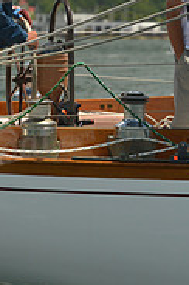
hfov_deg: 2.6
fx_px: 4118
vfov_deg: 4.0
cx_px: 177
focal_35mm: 521
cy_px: 55
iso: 400
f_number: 5.6
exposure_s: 1/1000
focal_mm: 165
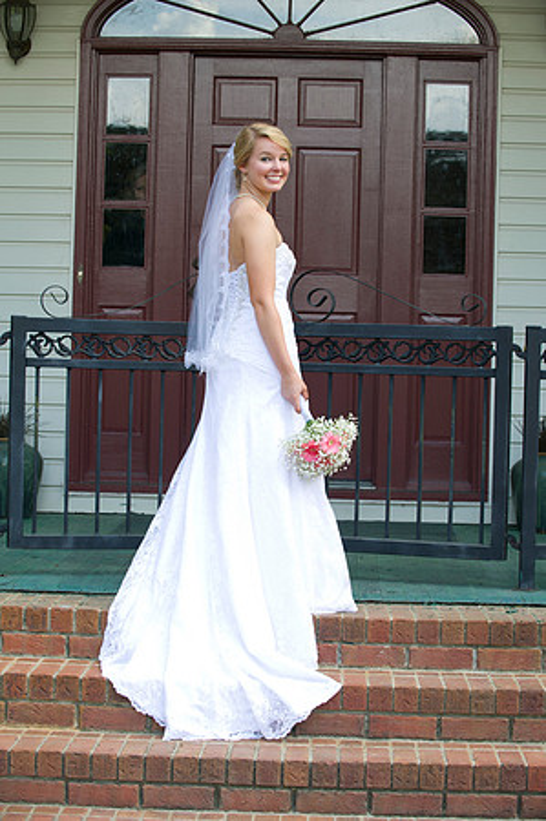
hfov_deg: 17.0
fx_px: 1824
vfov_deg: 25.4
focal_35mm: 80
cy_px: 410
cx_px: 273
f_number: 5.6
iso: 250
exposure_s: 1/80
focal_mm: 80
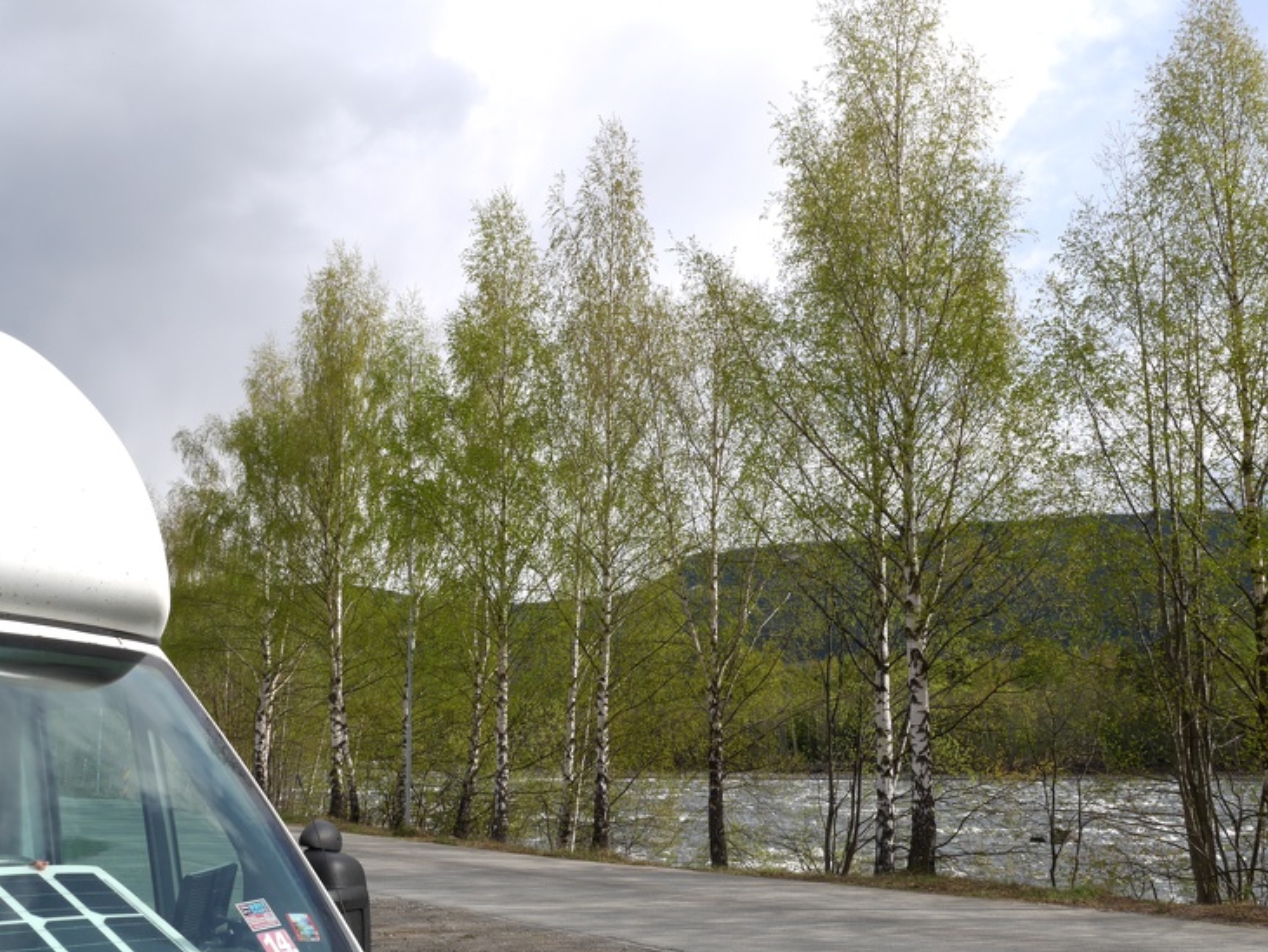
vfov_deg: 36.8
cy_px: 485
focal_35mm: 39
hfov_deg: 47.8
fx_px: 1429
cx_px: 651
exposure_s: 1/160
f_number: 10
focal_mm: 18
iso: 125
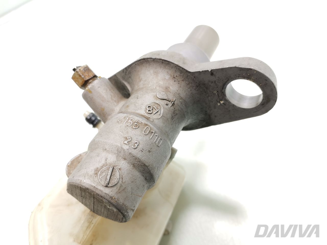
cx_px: 164
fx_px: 246
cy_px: 122
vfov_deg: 53.1
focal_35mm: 26
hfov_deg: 67.3
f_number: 1.8
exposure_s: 1/50
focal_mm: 4.75
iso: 50
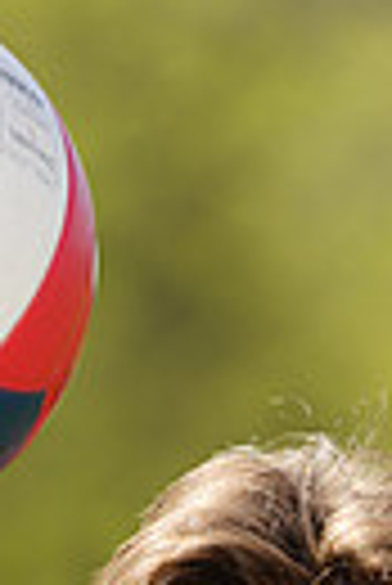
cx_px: 255
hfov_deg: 0.9
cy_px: 1098
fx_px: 26225
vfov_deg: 1.3
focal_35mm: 1610
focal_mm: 361
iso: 64
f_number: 6.3
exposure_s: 1/200
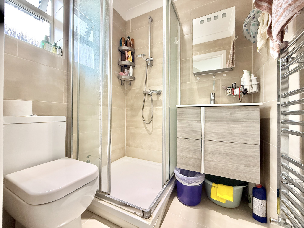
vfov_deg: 85.7
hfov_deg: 102.1
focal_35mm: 14
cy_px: 114
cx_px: 152
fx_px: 123
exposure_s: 1/50
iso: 250
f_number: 2.2
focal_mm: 2.22
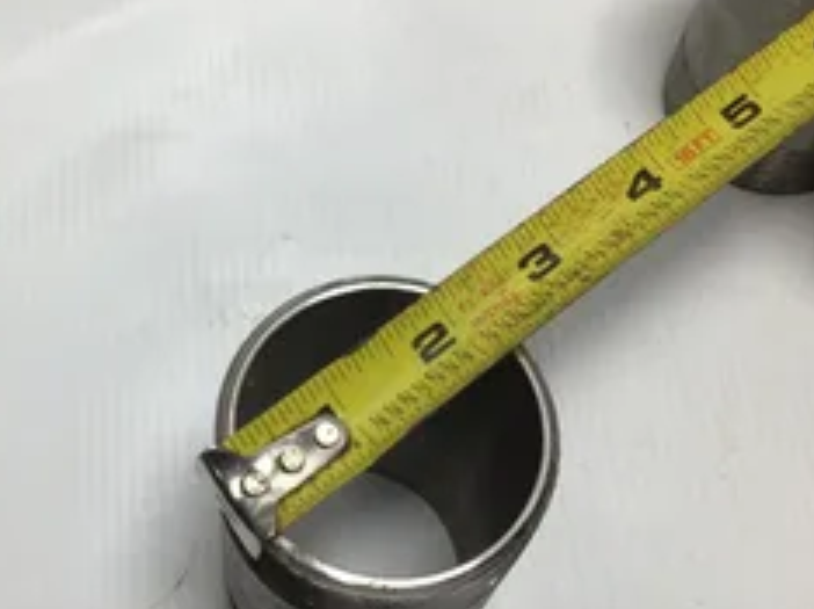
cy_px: 338
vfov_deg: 27.5
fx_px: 1245
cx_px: 313
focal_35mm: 53
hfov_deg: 36.0
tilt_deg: -66.6
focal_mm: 3.3
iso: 25
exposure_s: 1/167
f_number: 2.4
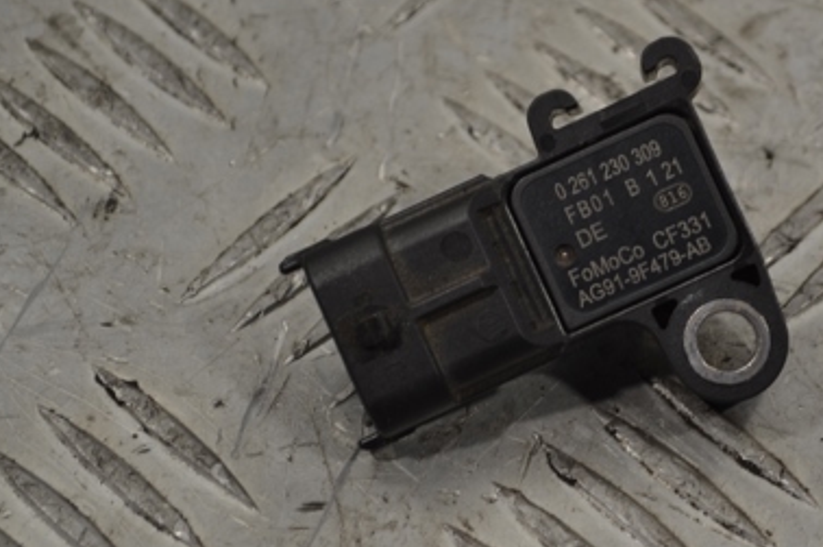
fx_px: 3193
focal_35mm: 140
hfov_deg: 14.7
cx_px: 566
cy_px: 124
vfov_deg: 9.8
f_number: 5.6
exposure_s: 1/30
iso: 100
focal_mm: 55
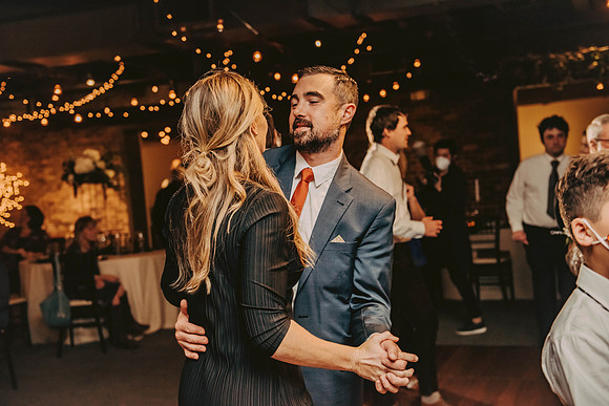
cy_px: 203
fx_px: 812
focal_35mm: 48
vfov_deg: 28.1
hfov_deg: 41.1
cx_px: 304
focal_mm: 48
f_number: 3.2
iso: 2000
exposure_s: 1/200
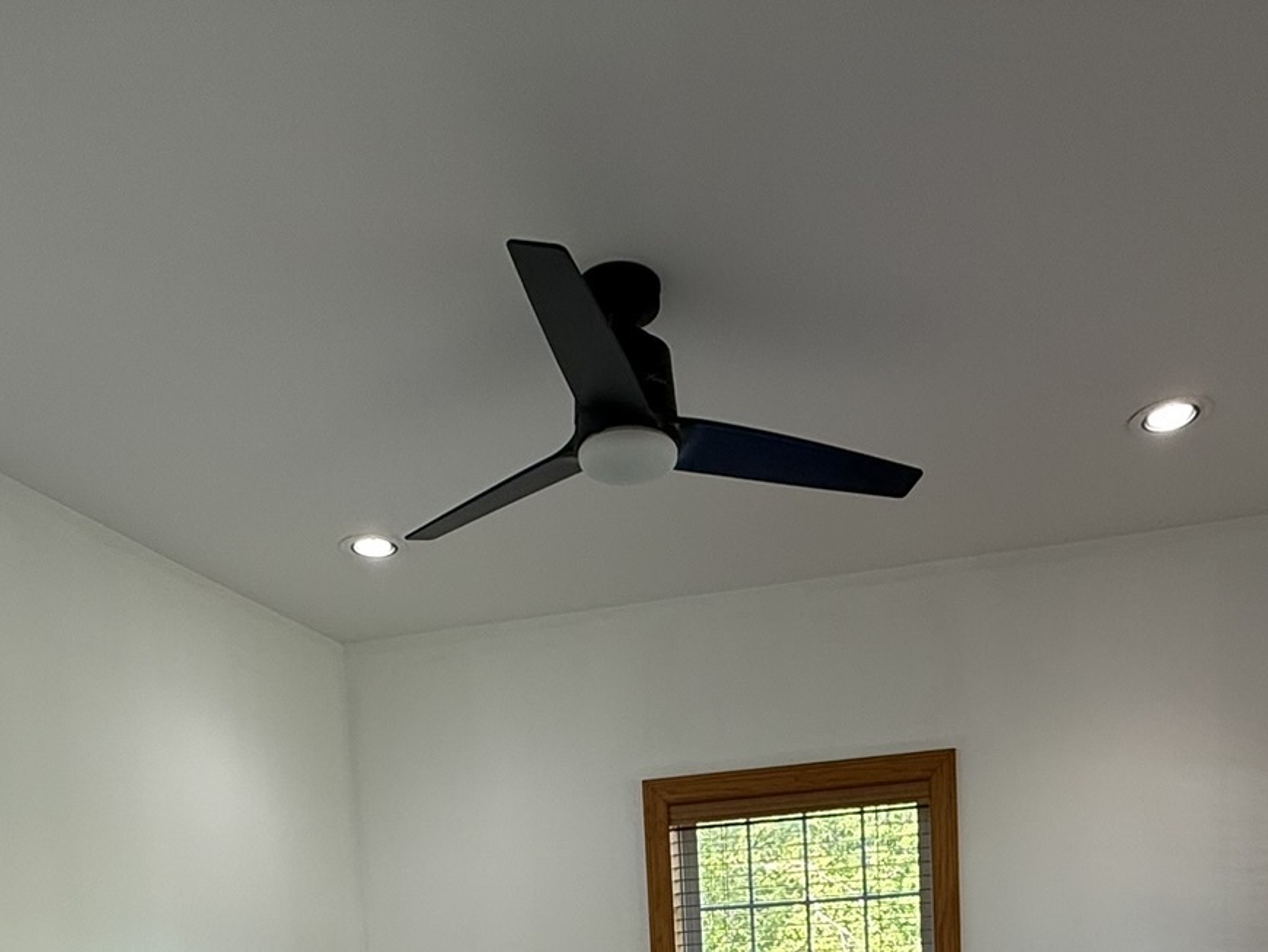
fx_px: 1209
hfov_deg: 55.3
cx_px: 689
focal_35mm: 33
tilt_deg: -4.6
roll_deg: +2.4
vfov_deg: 35.1
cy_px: 1108
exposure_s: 1/120
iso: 125
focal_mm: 2.22
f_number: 2.2
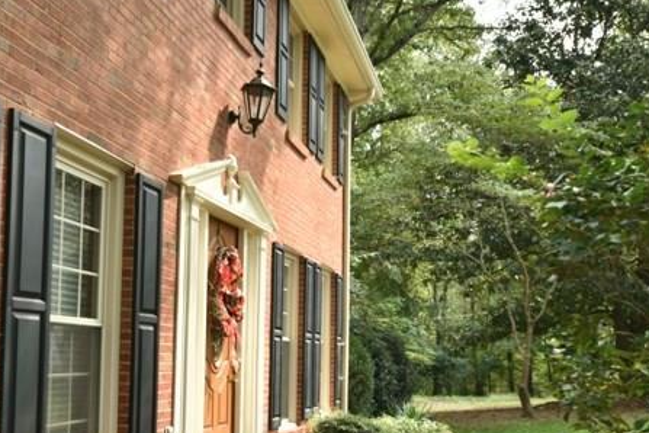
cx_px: 273
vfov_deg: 30.9
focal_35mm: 43
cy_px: 299
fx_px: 775
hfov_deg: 45.3
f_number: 5
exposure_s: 1/40
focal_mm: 20
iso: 100
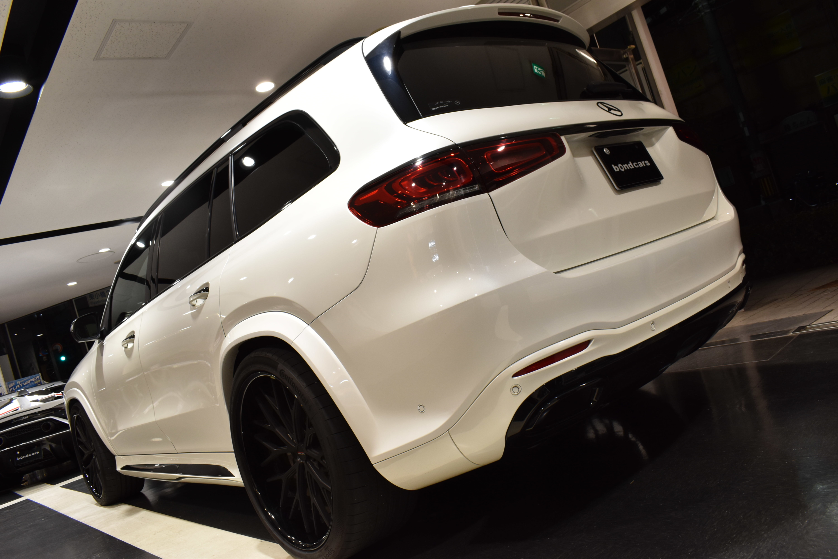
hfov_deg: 67.4
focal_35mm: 27
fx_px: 628
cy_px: 280
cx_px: 419
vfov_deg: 47.9
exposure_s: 1/30
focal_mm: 18
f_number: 8
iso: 450
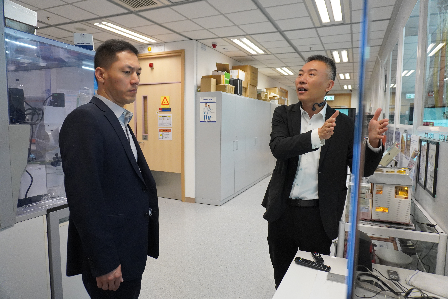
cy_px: 150
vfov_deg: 53.1
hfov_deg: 73.7
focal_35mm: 24
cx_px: 224
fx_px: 299
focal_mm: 16
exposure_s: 1/160
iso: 1600
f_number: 4
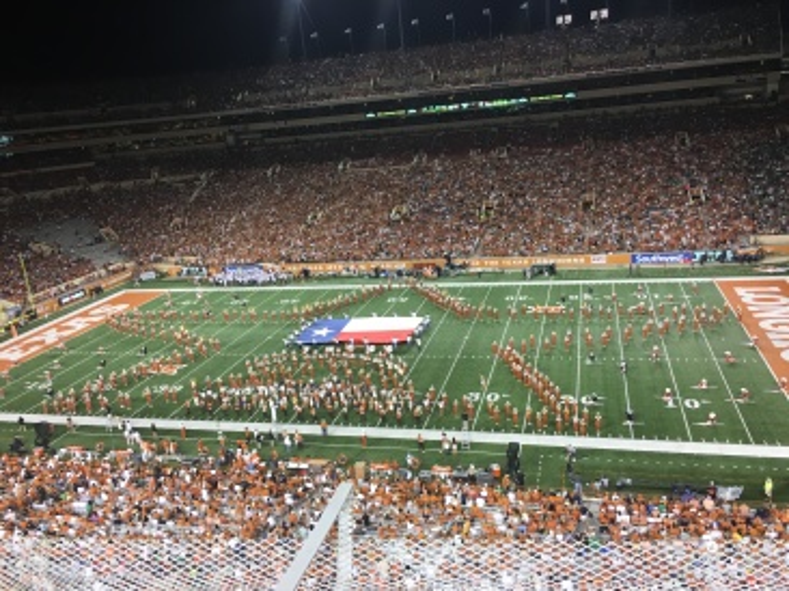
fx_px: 661
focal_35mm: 29
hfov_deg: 61.7
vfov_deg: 48.2
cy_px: 296
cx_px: 394
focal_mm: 4.15
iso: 25
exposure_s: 1/30
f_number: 2.2
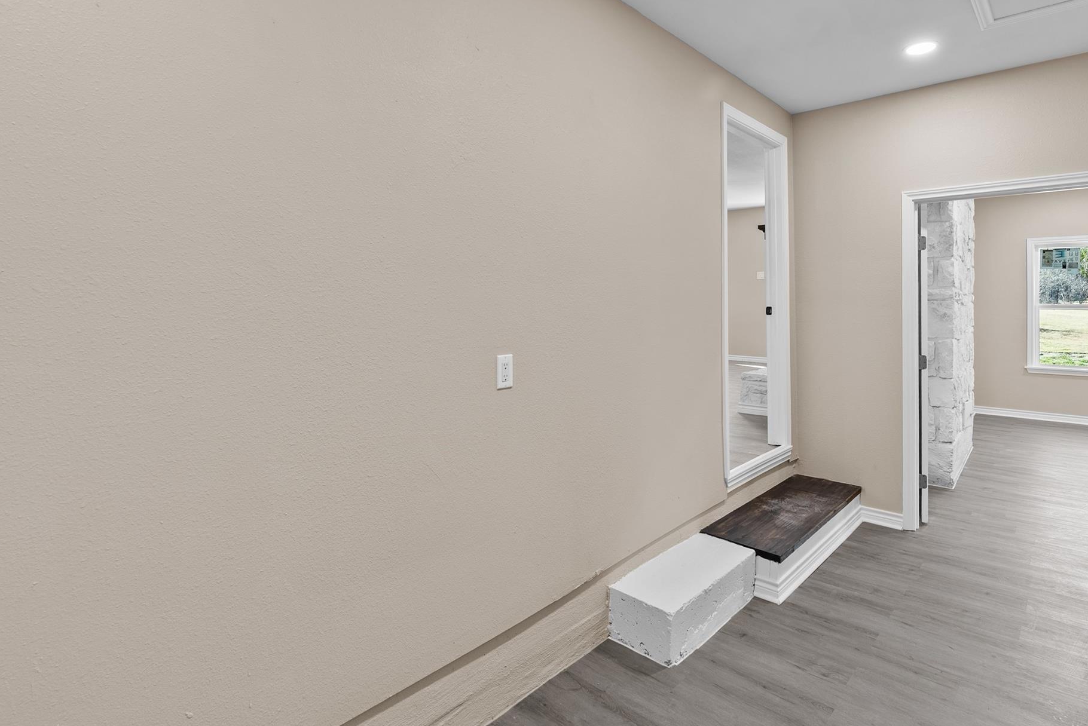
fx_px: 544
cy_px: 374
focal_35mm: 18
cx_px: 594
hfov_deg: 89.7
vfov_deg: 67.4
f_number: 7.1
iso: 100
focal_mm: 16
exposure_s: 2.5
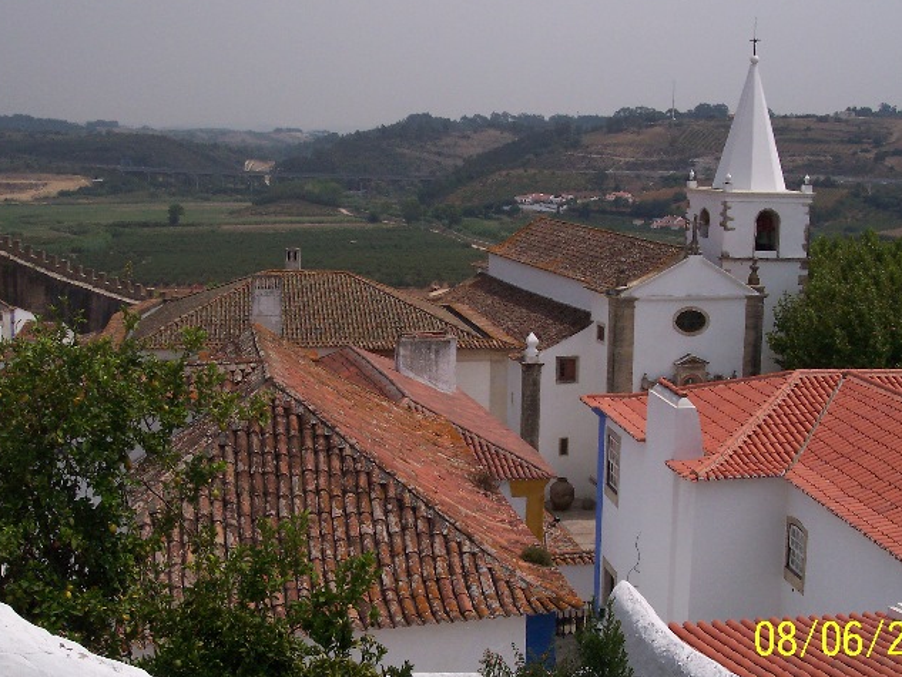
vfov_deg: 30.3
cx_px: 462
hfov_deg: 39.6
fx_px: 1251
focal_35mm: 48
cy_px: 318
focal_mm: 8
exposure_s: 1/1000
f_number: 4.8
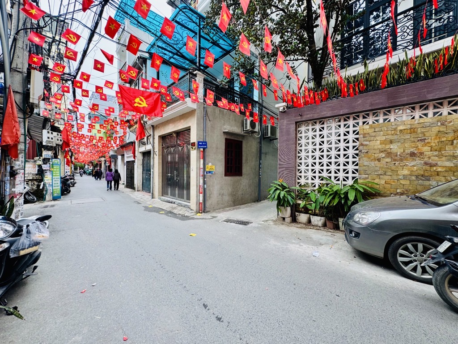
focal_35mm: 14
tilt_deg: +1.0
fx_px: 185
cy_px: 172
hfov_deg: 102.1
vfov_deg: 85.7
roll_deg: +0.2
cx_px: 229
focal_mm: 2.22
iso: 64
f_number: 2.2
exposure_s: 1/99
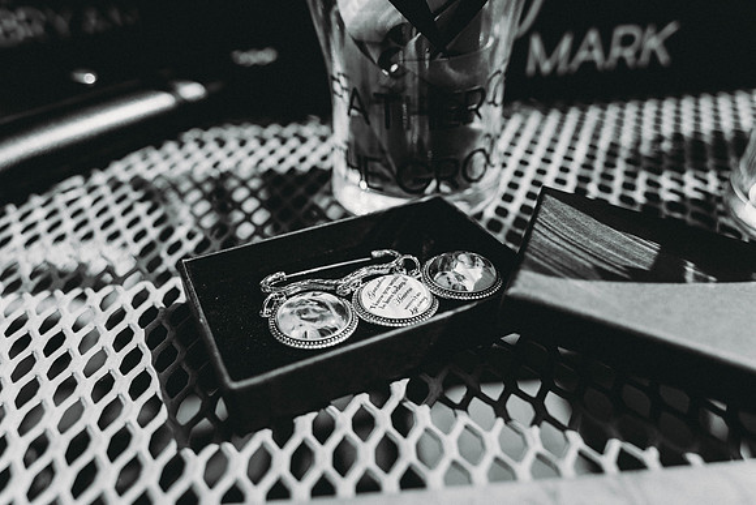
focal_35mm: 28
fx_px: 588
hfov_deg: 65.5
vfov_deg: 46.4
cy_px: 252
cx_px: 378
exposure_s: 1/1000
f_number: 4.5
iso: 80
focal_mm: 28
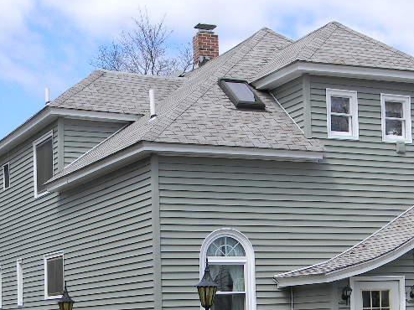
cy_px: 298
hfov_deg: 22.6
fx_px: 1016
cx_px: 360
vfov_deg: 17.0
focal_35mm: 85
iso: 80
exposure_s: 1/577
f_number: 3.8
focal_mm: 7.3
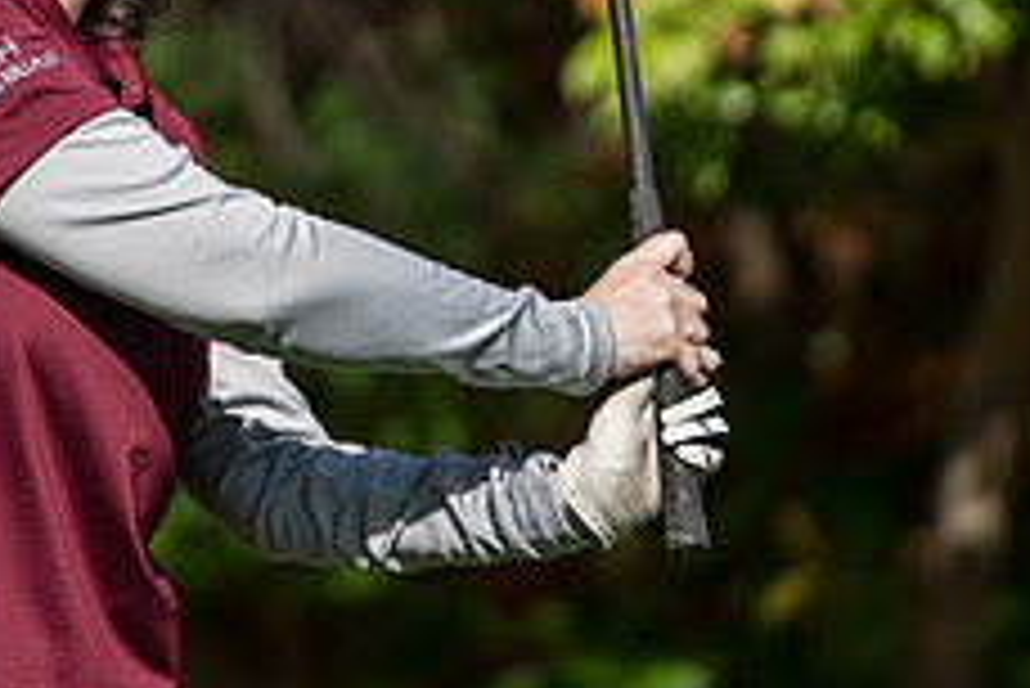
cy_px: -20
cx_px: 90
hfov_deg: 4.1
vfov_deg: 2.7
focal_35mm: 507
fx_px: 14514
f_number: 2.8
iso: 320
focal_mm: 200
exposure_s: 1/6400
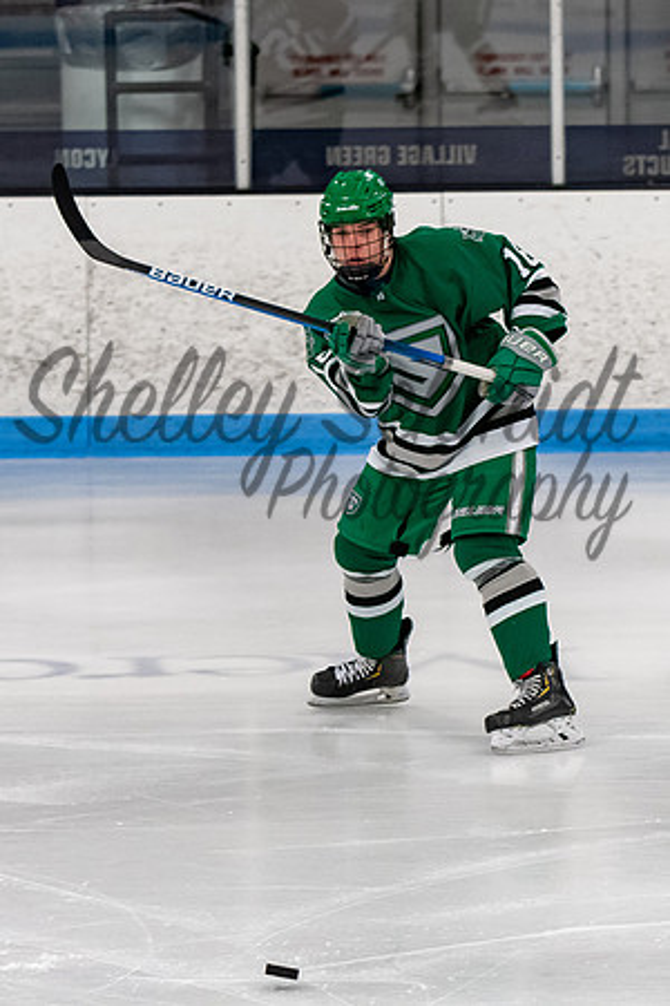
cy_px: 479
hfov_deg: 5.7
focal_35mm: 240
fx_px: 6713
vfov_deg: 8.6
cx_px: 351
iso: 2000
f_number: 3.2
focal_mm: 102
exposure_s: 1/800
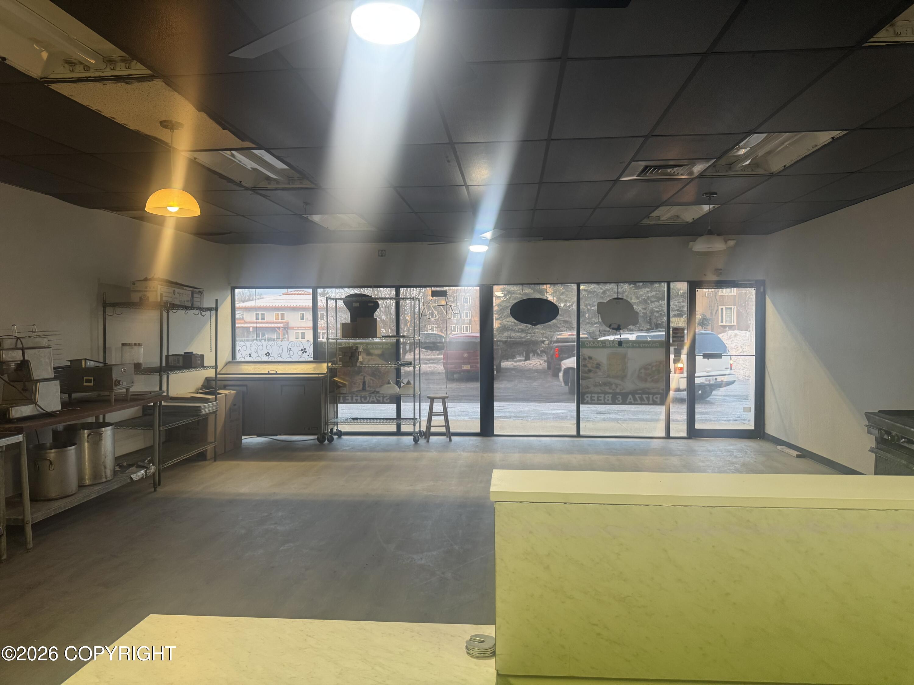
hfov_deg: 71.6
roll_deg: +0.7
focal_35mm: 24
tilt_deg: -1.3
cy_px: 342
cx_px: 457
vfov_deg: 56.8
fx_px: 634
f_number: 1.78
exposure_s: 1/60
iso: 160
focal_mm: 6.76
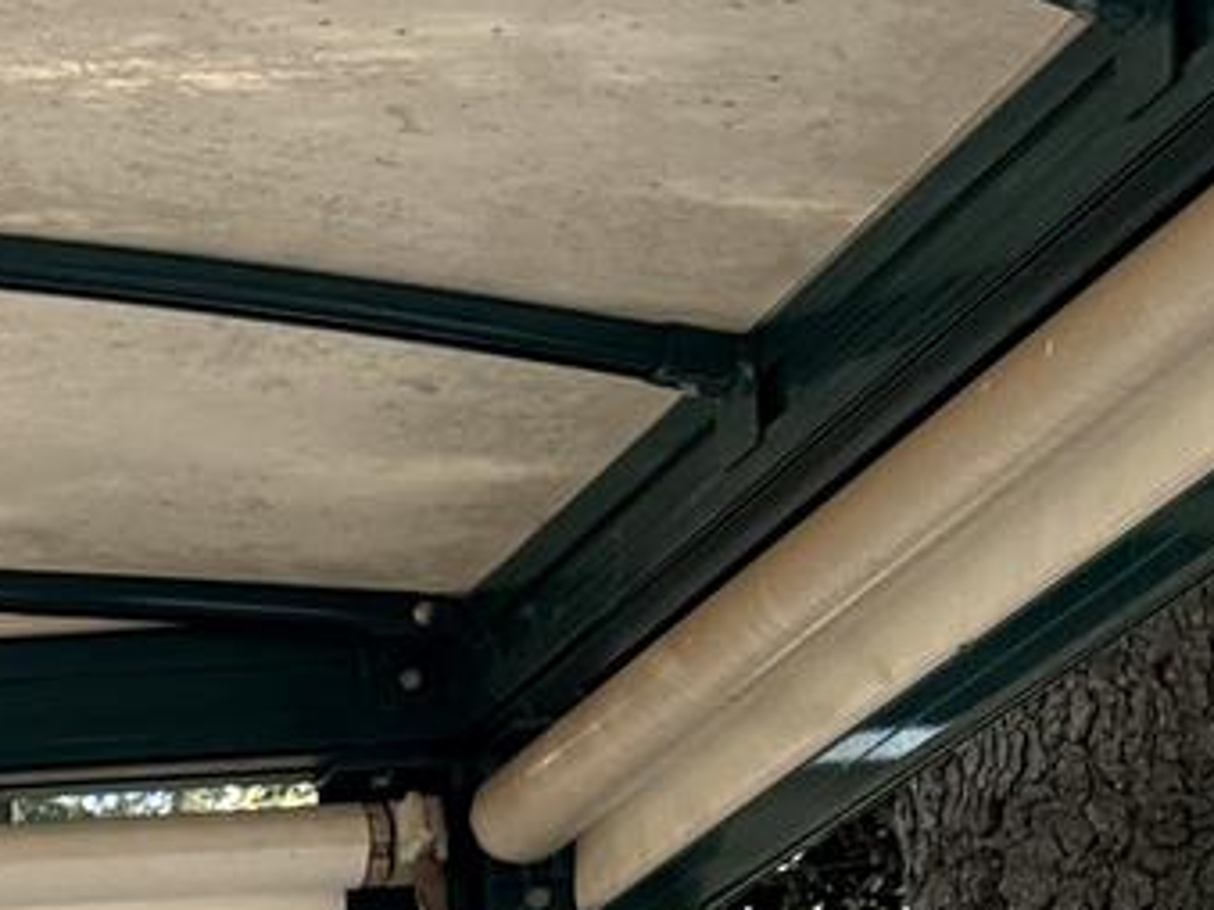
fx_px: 4768
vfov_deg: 9.9
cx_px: -2088
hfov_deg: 11.1
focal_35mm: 136
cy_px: 1997
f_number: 1.78
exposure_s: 1/363
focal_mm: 6.76
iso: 80
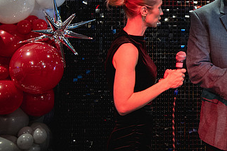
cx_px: 230
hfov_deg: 20.5
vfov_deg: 14.1
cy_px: 17
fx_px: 605
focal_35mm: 96
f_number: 4
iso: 4000
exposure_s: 1/50
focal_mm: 44
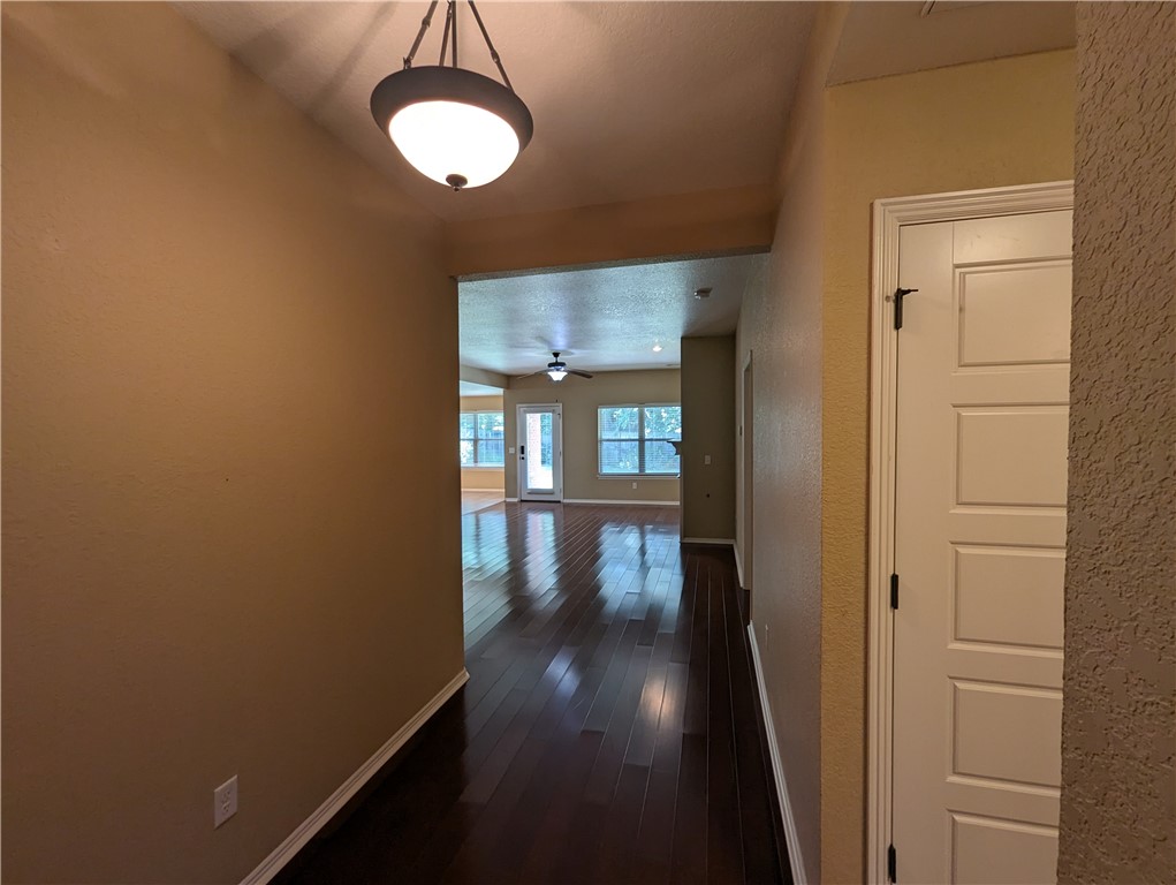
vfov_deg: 90.0
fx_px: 442
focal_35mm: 13
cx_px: 588
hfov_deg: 106.1
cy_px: 442
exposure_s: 1/24
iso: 75
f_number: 2.2
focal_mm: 1.95
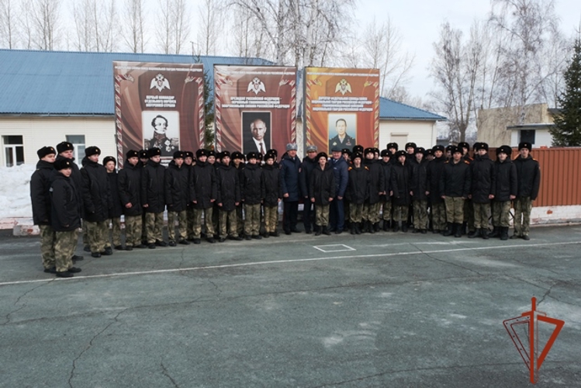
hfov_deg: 73.7
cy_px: 194
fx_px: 387
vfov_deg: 53.2
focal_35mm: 24
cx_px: 290
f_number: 22
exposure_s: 1/25
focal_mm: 16
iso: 160
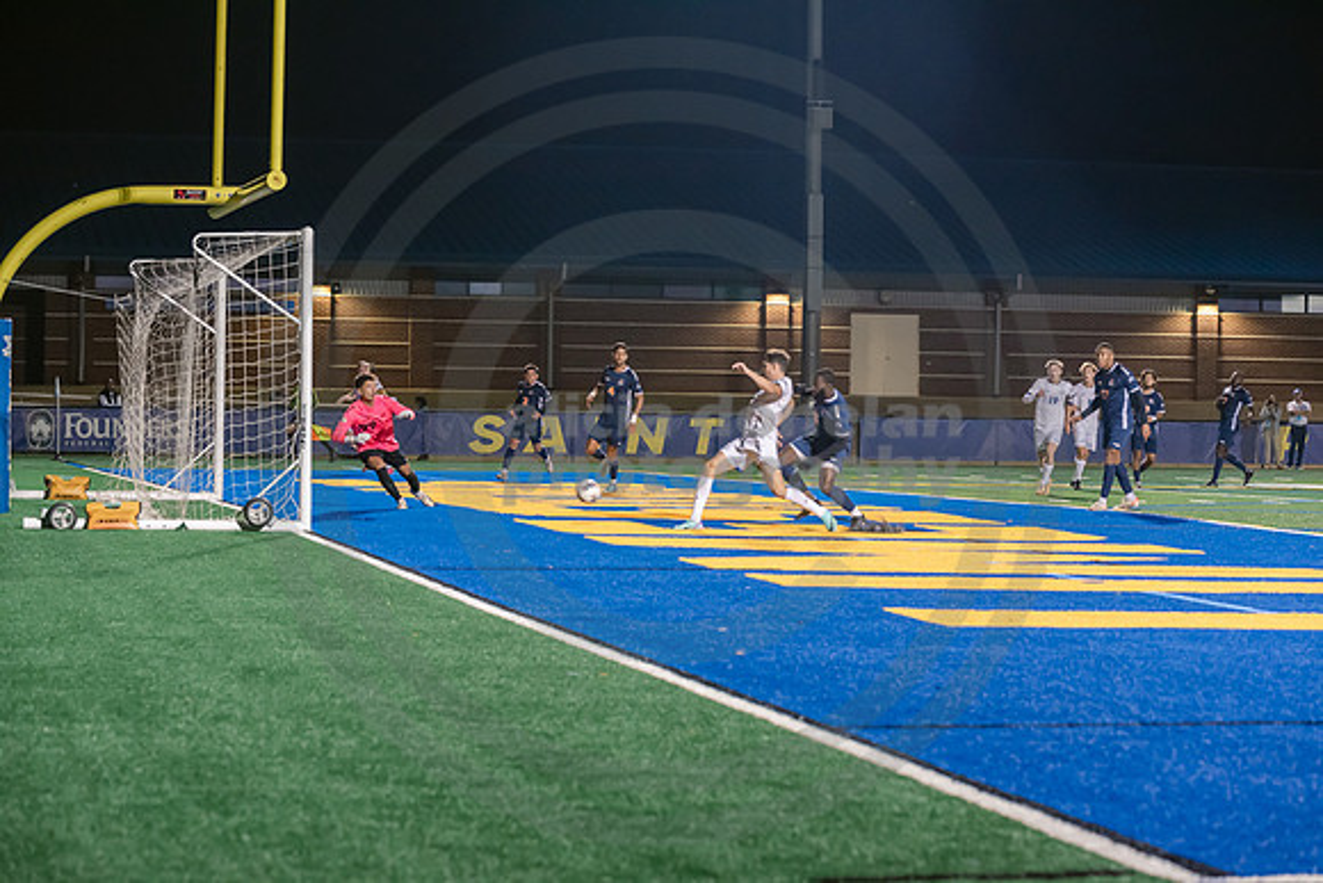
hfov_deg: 20.4
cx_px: 662
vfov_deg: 13.7
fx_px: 3676
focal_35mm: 100
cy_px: 442
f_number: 4
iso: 3200
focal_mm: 100
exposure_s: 1/400
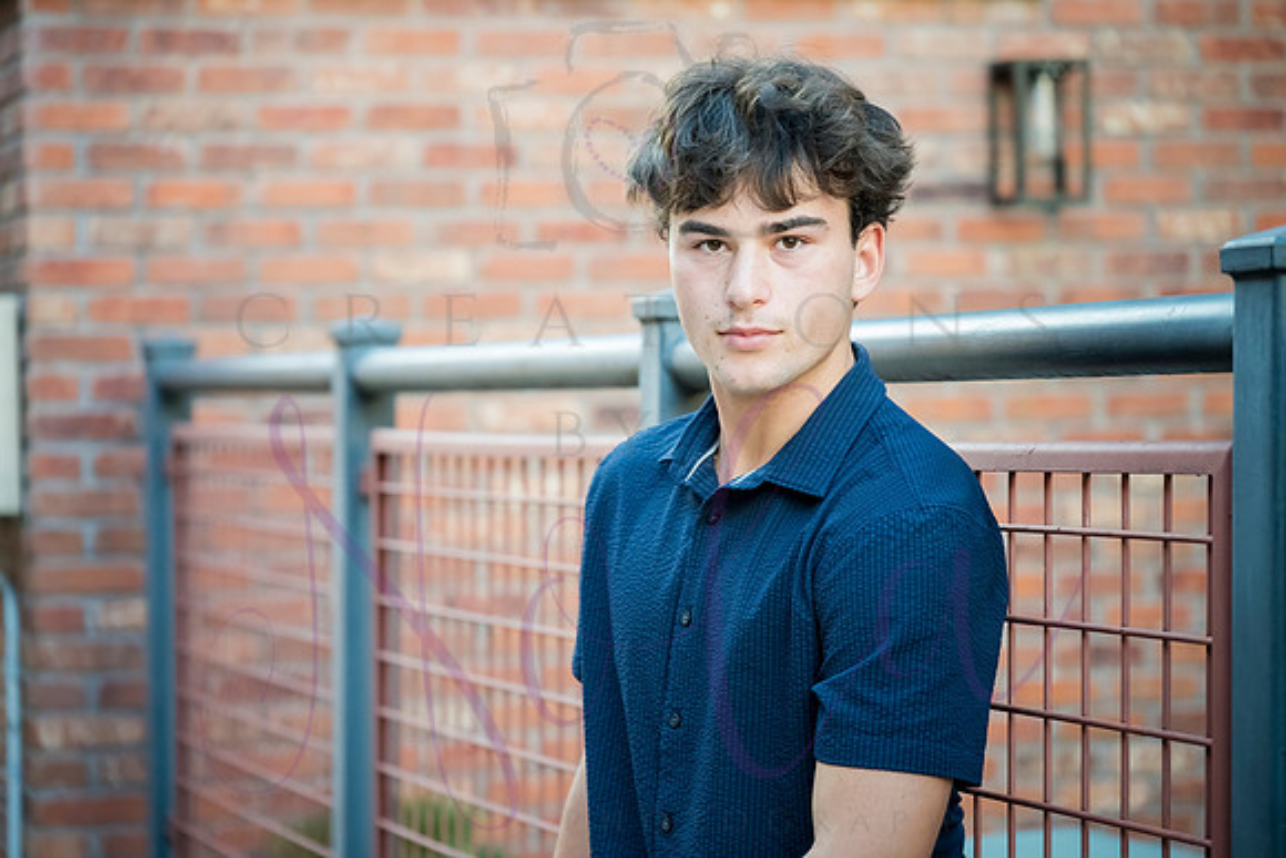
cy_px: 429
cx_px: 643
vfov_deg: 13.0
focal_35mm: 106
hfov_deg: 19.3
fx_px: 3772
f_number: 4
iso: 2200
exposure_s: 1/640
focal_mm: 105
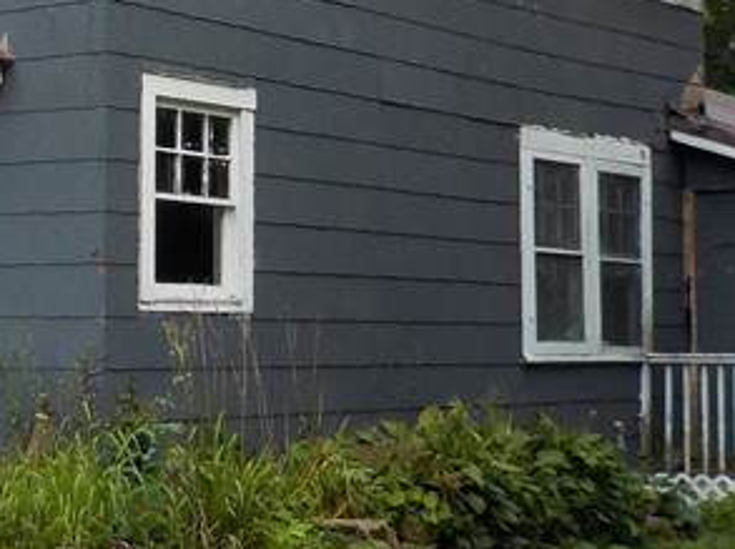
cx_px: 176
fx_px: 2227
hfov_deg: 18.6
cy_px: 73
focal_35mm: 105
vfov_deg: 14.0
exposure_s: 1/200
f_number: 3.3
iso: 125
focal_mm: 4.1
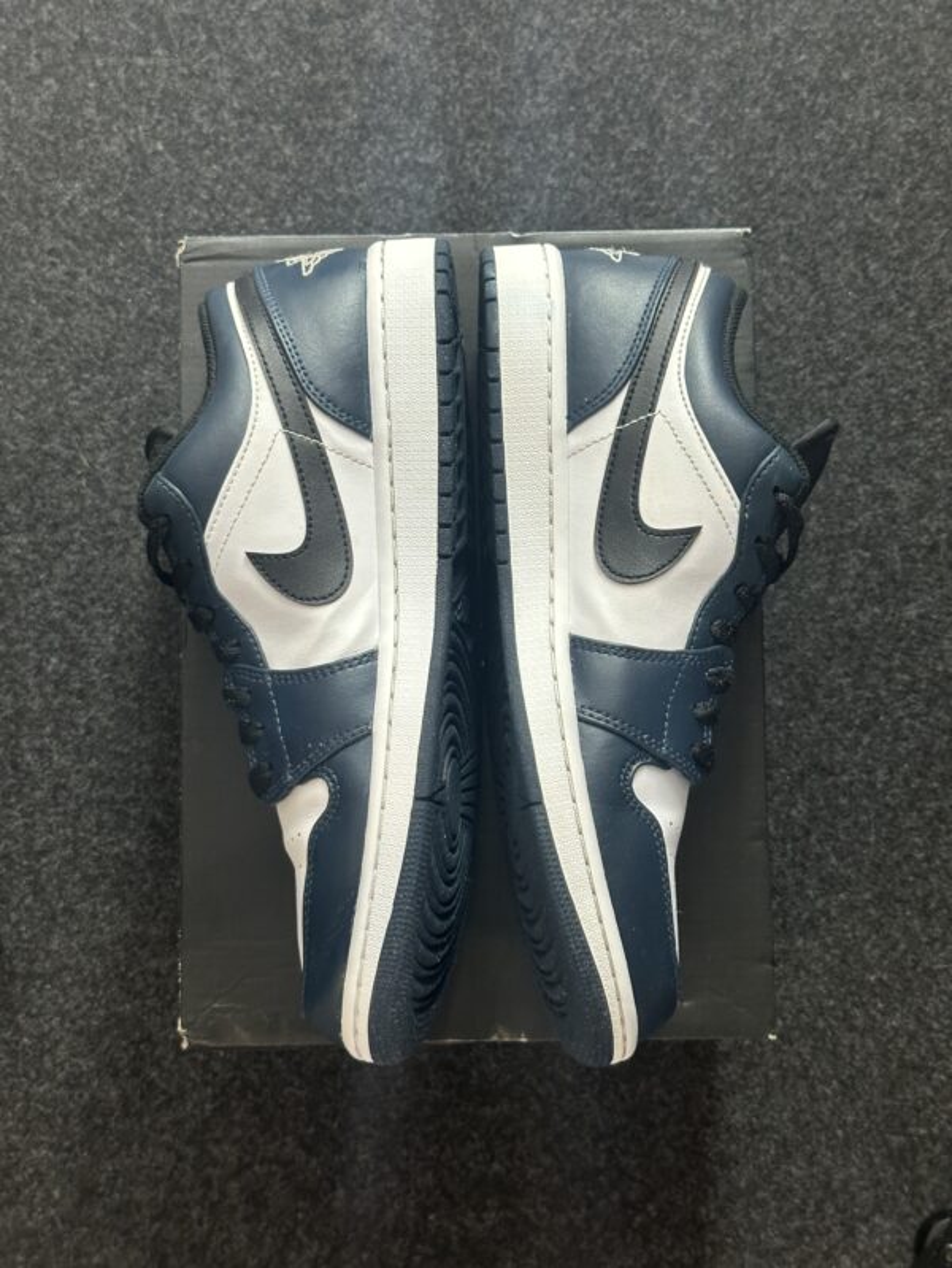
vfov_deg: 39.6
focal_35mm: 48
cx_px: 476
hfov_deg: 30.3
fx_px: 1759
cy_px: 634
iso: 200
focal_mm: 6.86
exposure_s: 1/33
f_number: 1.78
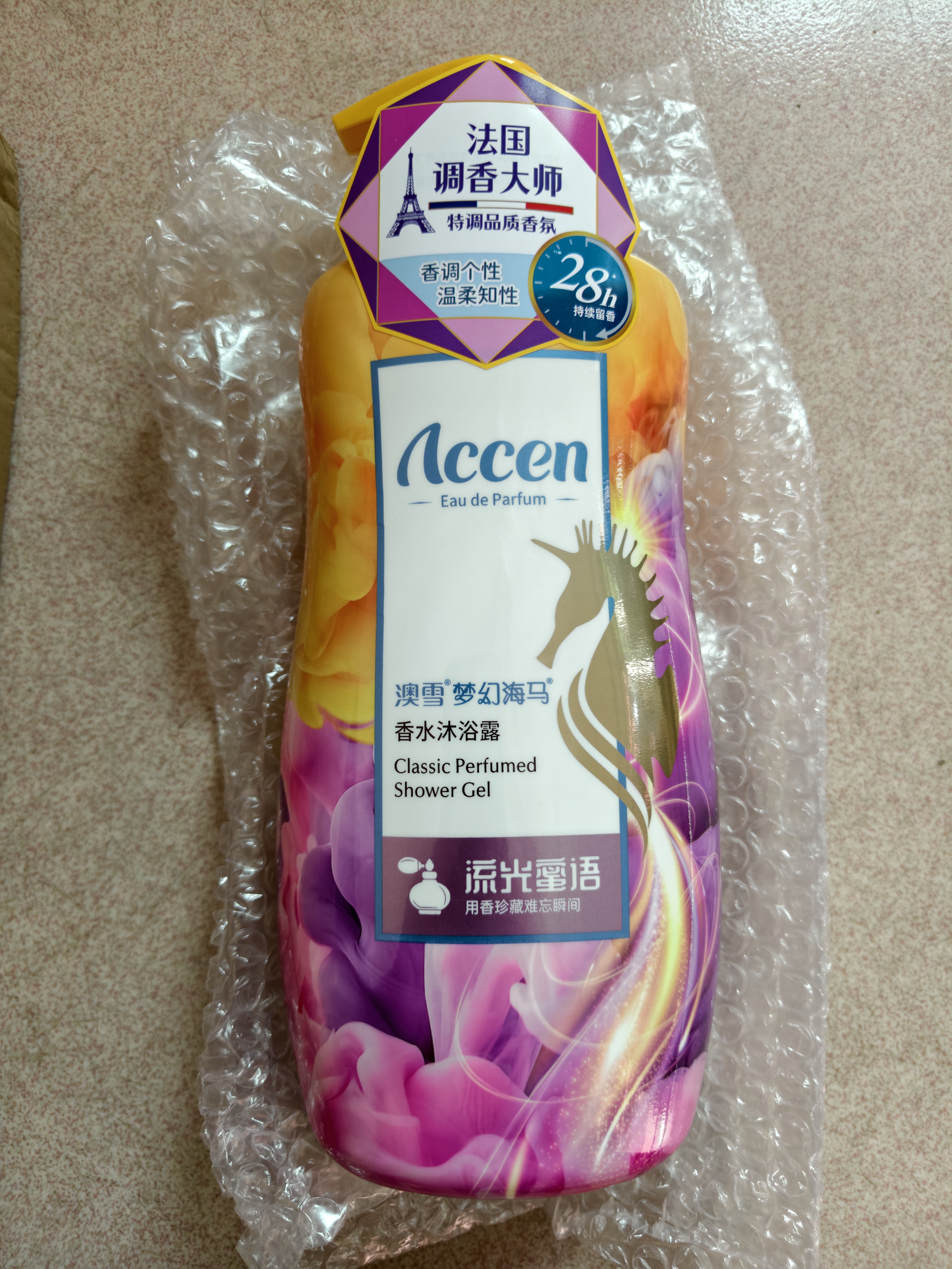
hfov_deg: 58.9
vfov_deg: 73.9
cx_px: 476
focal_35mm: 23
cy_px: 634
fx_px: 843
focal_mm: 5.56
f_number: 1.88
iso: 104
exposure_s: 1/100
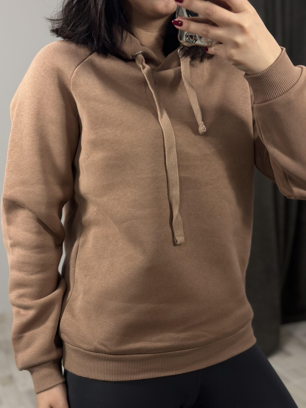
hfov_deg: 30.3
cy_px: 204
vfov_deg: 39.7
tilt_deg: -34.8
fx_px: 566
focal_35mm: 48
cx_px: 153
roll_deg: +3.7
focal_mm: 6.86
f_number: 1.78
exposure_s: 1/100
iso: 125
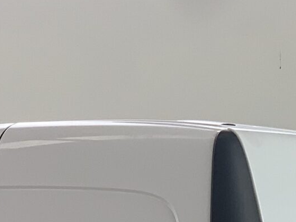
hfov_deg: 7.8
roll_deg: +0.8
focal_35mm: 253
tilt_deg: -4.5
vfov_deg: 5.7
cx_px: 273
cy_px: 506
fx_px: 2164
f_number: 2.4
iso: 32
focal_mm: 6
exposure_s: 1/122
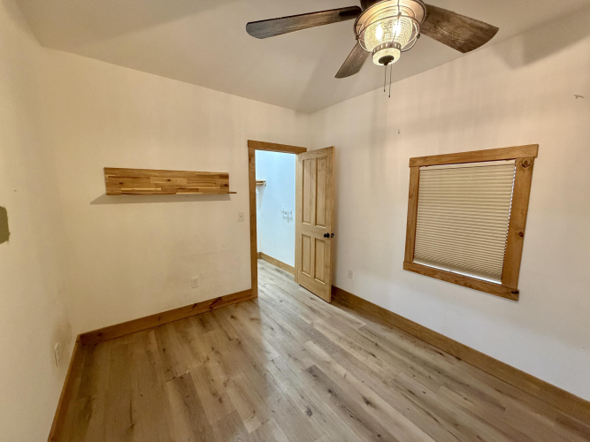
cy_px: 221
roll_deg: +0.1
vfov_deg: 85.7
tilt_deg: -8.0
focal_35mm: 14
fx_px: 239
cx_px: 295
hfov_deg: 102.1
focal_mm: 2.22
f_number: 2.2
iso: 500
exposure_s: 1/60
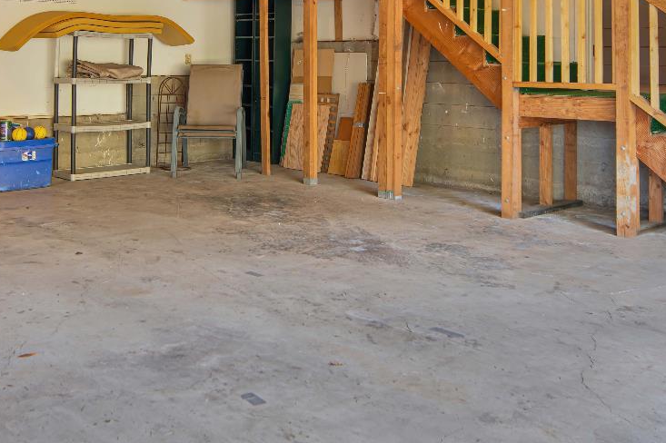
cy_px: 54
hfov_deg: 45.3
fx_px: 795
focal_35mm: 43
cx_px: 290
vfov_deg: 30.0
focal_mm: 14
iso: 100
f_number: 3.2
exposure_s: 1/40
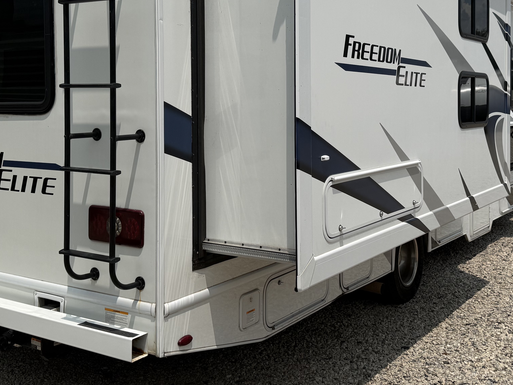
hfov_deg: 42.1
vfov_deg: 31.8
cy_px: 116
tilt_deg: -0.5
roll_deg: -0.4
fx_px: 667
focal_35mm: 45
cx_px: 257
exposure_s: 1/14286
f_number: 1.78
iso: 80
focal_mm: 6.76
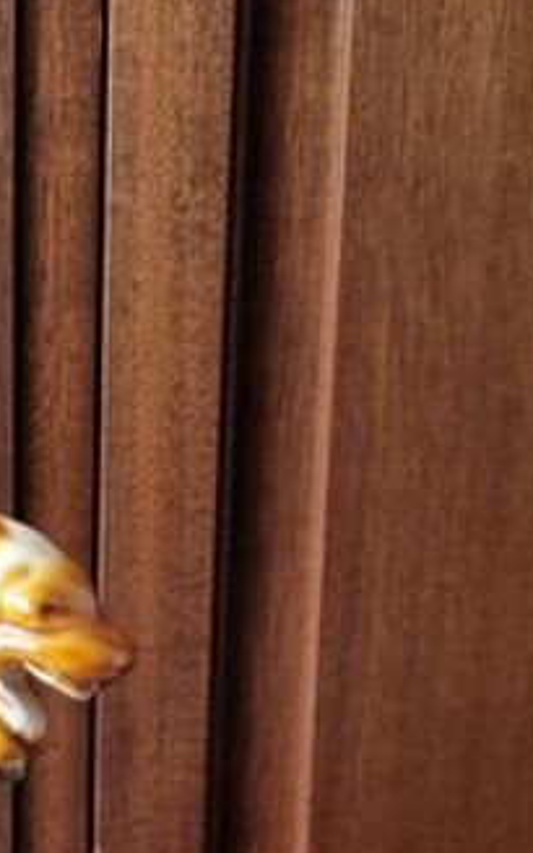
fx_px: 2603
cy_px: 1078
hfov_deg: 11.3
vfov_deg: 17.6
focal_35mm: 112
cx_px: -211
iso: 160
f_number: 1.8
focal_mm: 5.4
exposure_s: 1/100
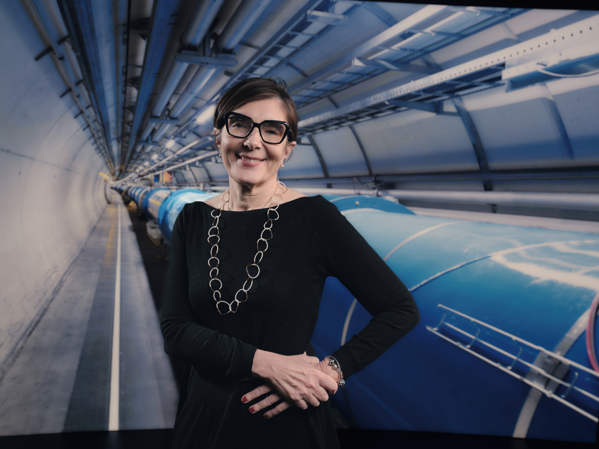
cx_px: 300
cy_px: 224
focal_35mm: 31
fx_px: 536
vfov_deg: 45.4
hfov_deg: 58.4
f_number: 5.6
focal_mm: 39.6
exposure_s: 1/80
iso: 500
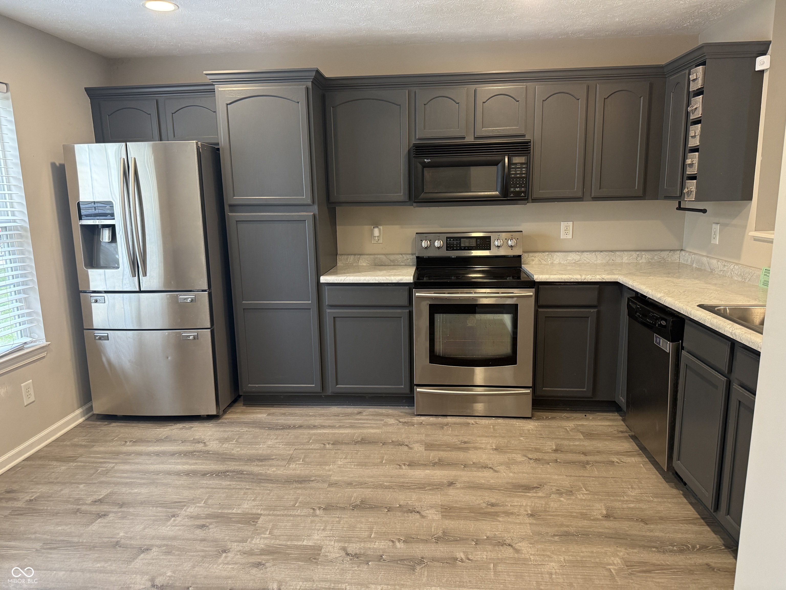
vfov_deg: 56.8
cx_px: 393
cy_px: 295
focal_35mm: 24
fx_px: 545
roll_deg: +0.7
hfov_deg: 71.6
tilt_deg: -10.4
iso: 320
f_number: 1.78
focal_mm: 6.76
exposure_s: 1/120
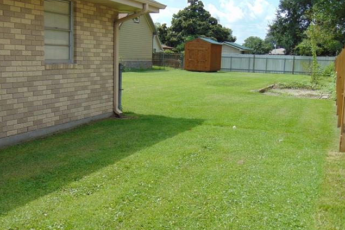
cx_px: 172
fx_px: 422
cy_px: 114
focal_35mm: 44
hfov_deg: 44.5
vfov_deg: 30.5
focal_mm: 7.6
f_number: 3.3
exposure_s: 1/640
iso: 80
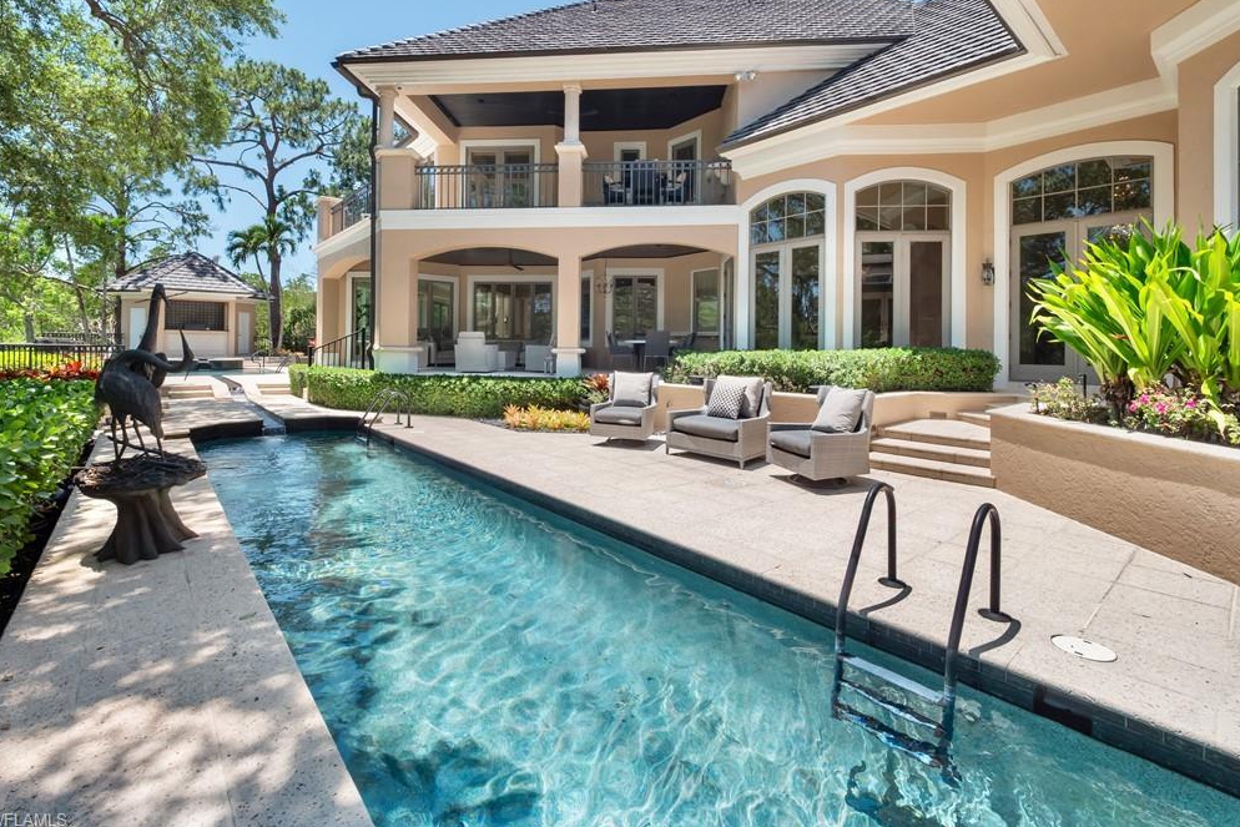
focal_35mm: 15
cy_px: 353
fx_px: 517
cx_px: 614
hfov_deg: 100.4
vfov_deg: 76.9
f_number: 7.1
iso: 200
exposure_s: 1/160
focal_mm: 7
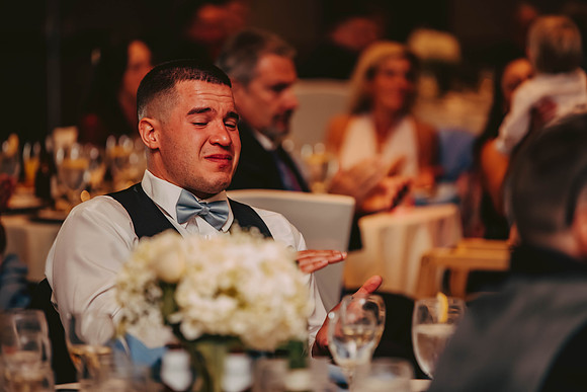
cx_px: 294
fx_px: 3099
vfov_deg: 7.2
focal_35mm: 190
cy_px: 196
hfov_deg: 10.8
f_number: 2.8
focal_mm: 190
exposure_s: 1/60
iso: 800
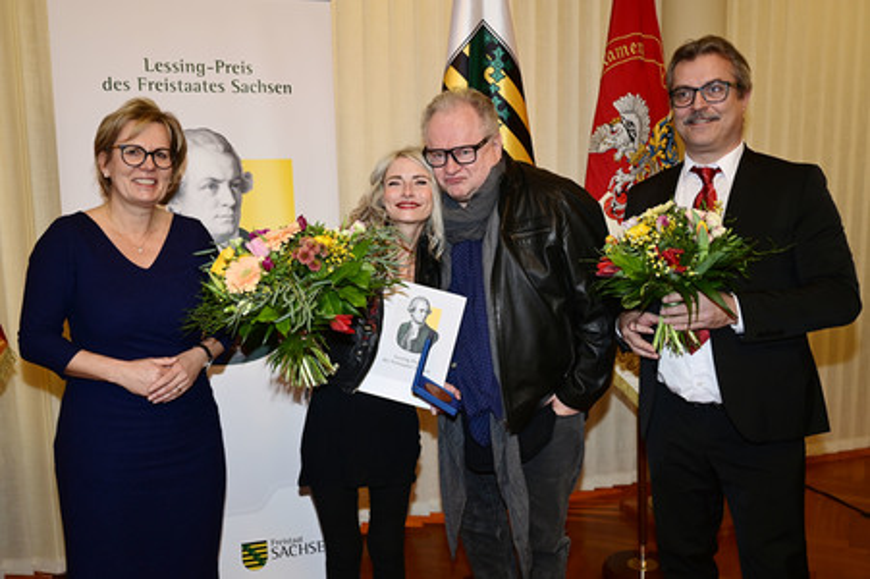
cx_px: 435
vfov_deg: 40.5
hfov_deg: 58.0
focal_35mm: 32
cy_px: 290
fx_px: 785
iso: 800
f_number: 2.8
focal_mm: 32.5
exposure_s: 1/200
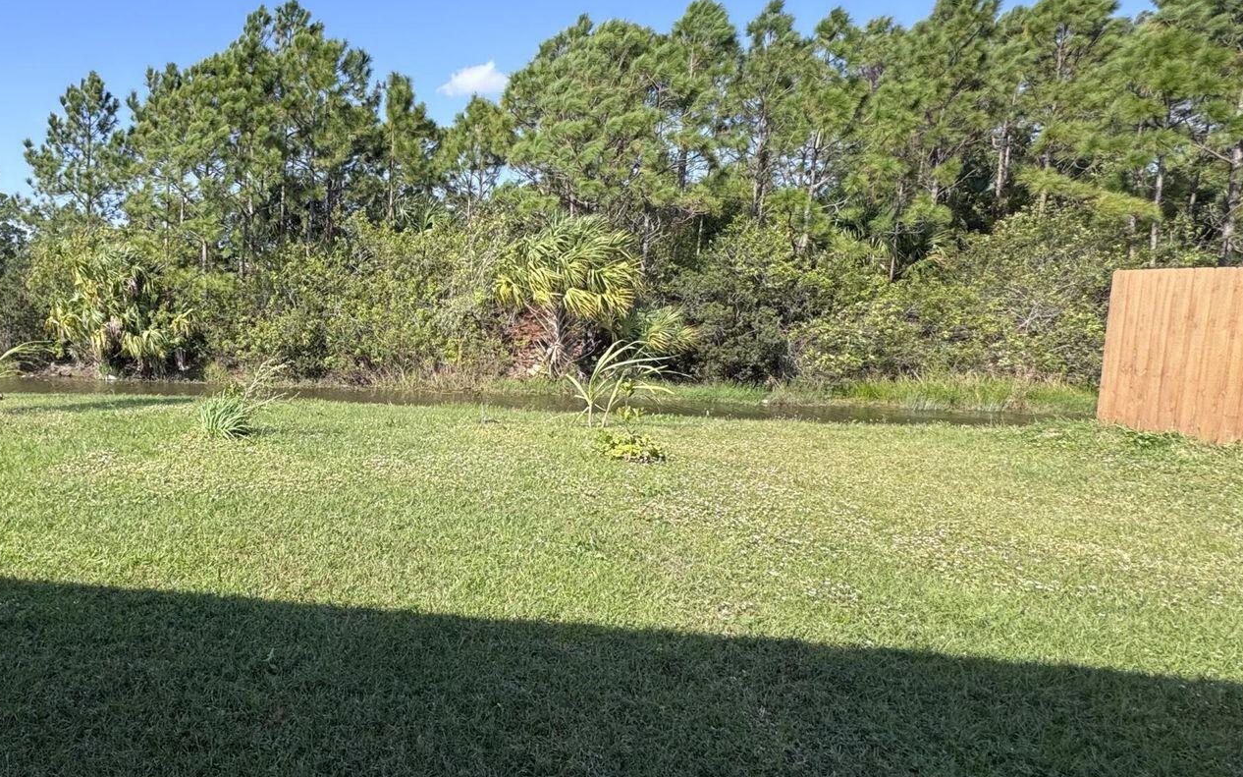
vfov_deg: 49.3
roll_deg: -1.0
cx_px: 247
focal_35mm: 25
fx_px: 847
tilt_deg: -7.1
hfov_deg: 65.9
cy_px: 376
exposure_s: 1/968
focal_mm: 2.22
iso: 50
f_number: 2.2
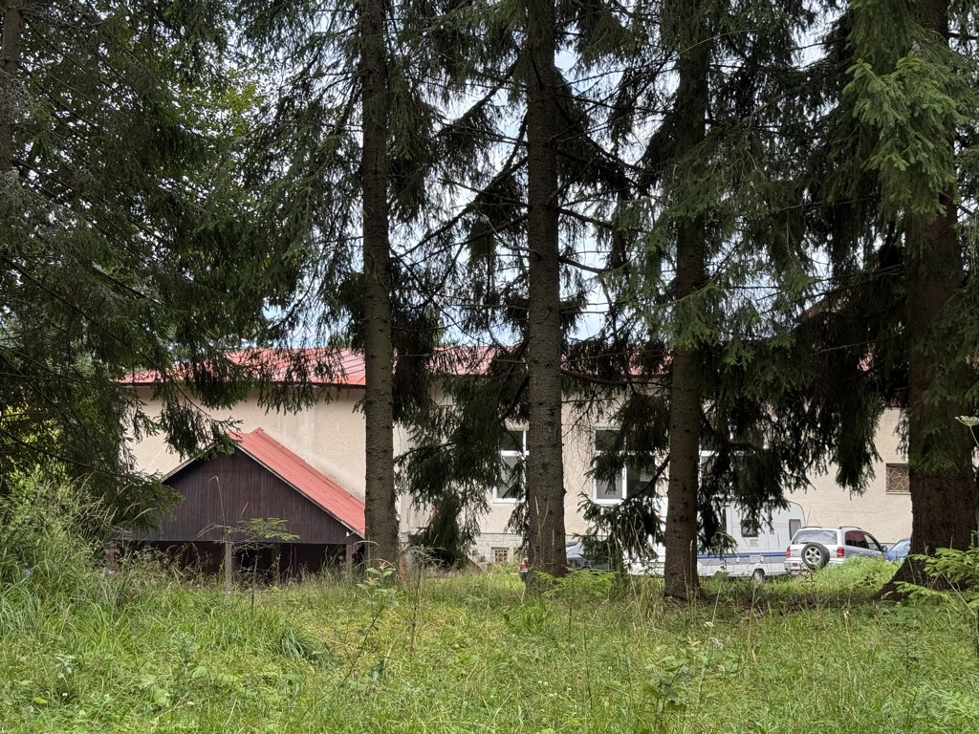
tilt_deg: +5.2
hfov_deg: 39.7
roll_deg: -0.4
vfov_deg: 30.3
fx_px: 1358
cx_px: 490
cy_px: 367
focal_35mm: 48
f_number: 1.78
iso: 64
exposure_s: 1/481
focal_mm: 6.76
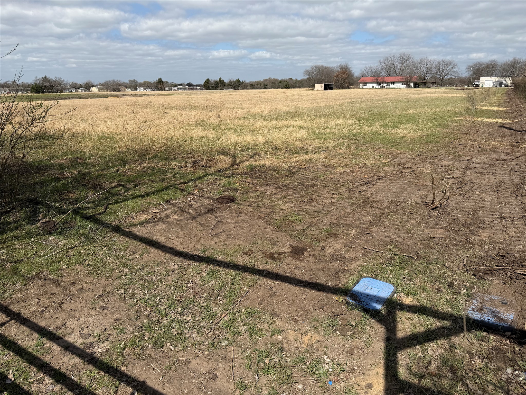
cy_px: 198
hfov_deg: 71.6
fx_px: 365
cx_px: 263
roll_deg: +0.6
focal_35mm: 24
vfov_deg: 56.8
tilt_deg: -16.7
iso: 80
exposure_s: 1/7353
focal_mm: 6.76
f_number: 1.78
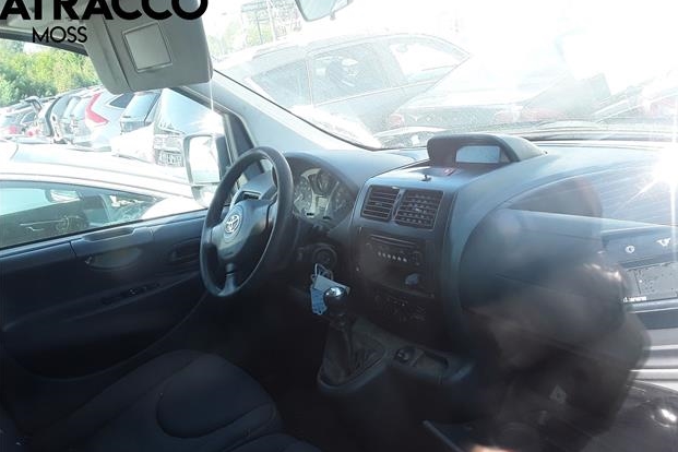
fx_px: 565
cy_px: 245
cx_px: 347
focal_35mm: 30
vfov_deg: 43.6
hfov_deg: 61.9
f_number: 1.9
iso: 40
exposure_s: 1/100
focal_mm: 2.91
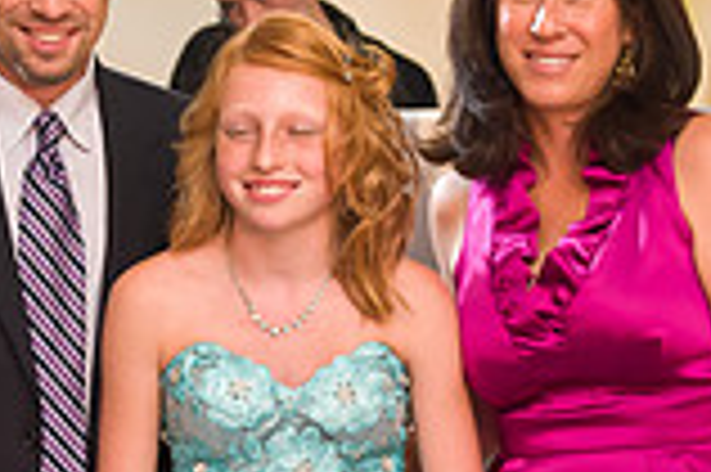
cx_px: 274
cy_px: 171
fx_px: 3038
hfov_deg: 13.3
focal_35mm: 154
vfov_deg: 8.9
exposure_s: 1/125
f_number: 3.2
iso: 1600
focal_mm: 42
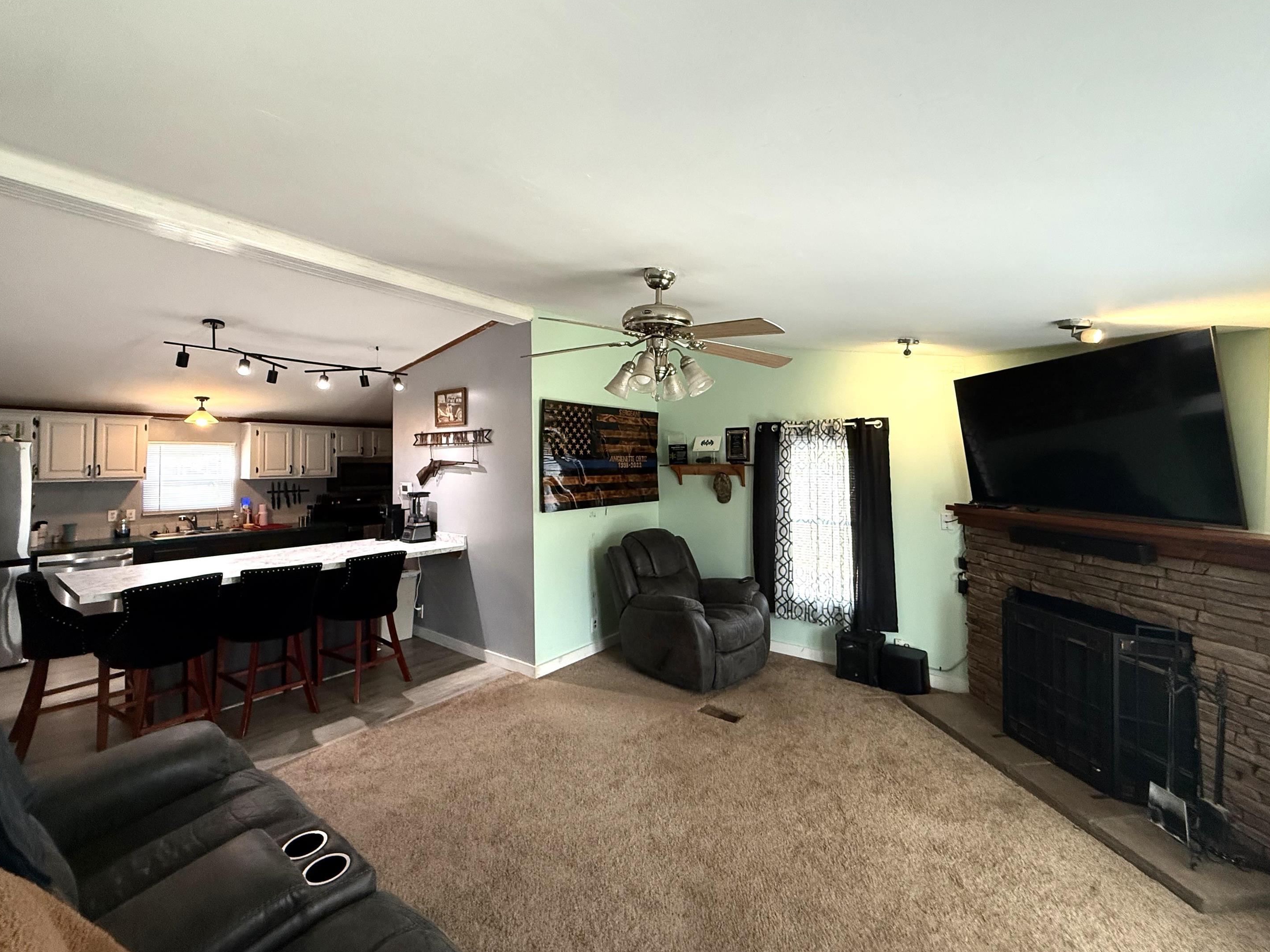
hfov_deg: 98.2
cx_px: 640
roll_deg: -0.3
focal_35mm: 15
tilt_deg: +1.0
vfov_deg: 81.7
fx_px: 550
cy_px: 448
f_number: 2.2
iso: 320
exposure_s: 1/120
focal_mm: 2.22
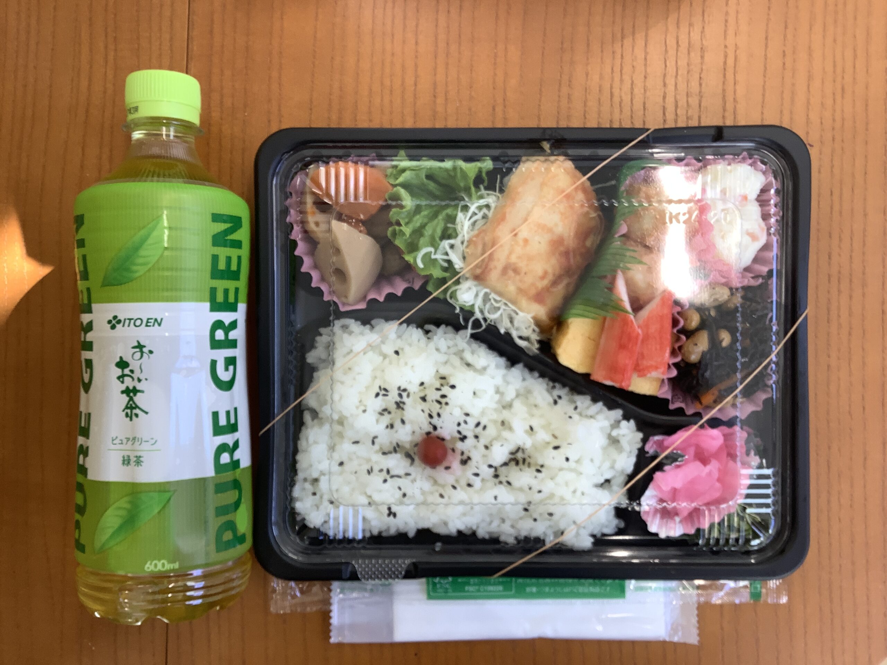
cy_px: 332
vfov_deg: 45.4
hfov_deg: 58.4
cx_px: 444
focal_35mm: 31
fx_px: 794
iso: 40
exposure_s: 1/100
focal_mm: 3.3
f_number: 2.4
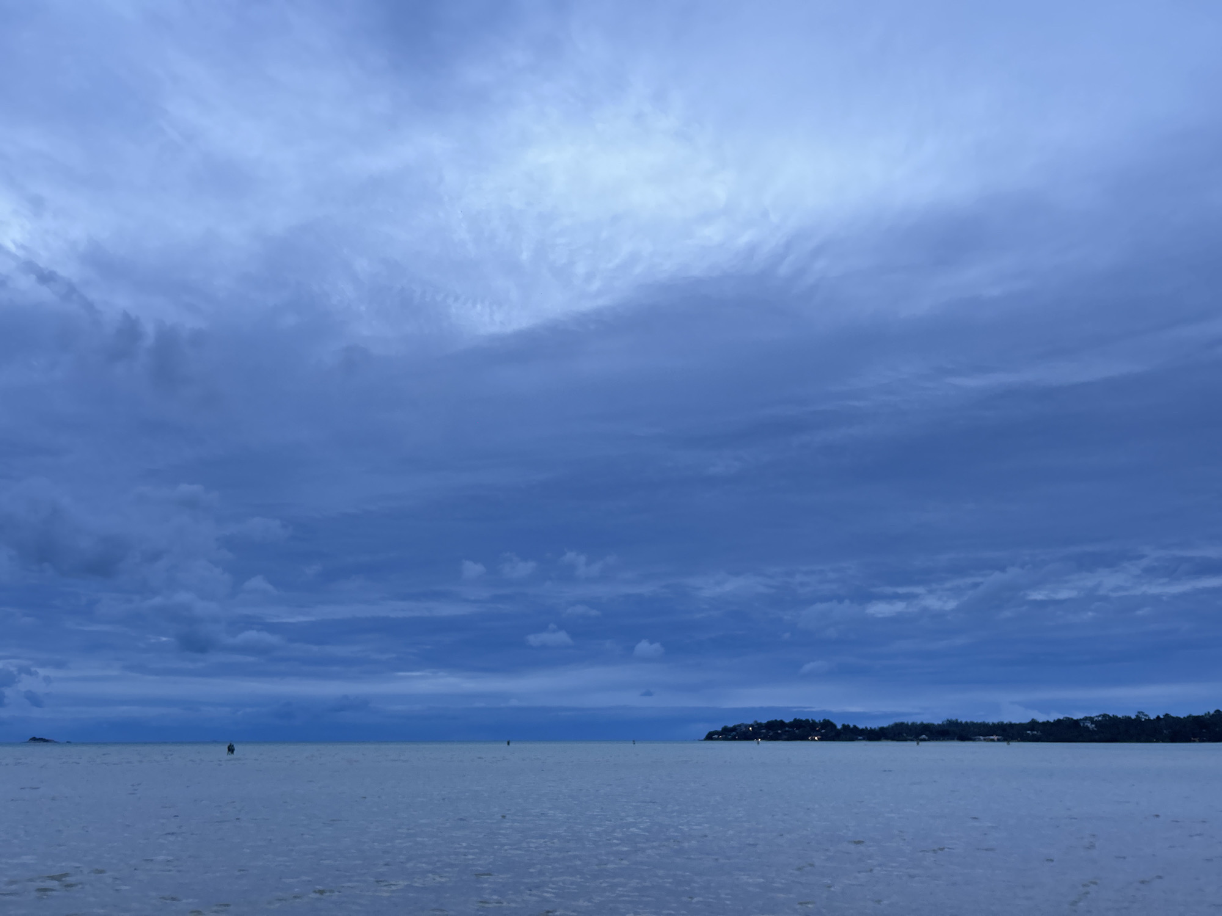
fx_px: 918
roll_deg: +0.0
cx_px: 611
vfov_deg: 53.1
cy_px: 458
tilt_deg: +16.4
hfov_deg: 67.3
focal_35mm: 26
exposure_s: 1/60
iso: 200
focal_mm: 5.7
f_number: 1.5
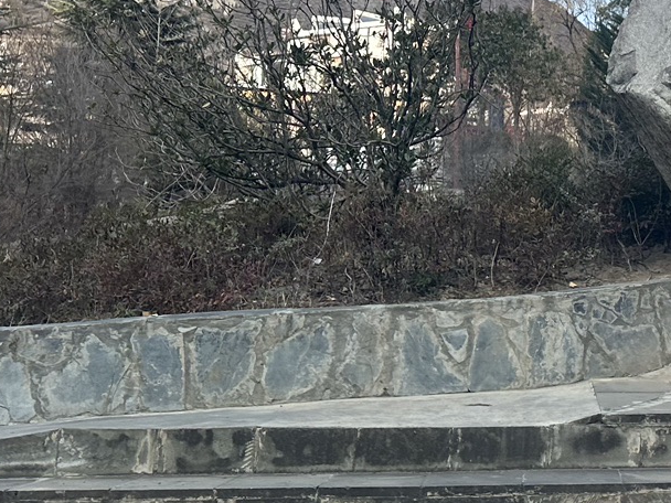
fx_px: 1531
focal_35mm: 79
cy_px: -55
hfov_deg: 22.9
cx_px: 789
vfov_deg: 18.0
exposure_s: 1/235
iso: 64
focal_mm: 6.86
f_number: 1.78
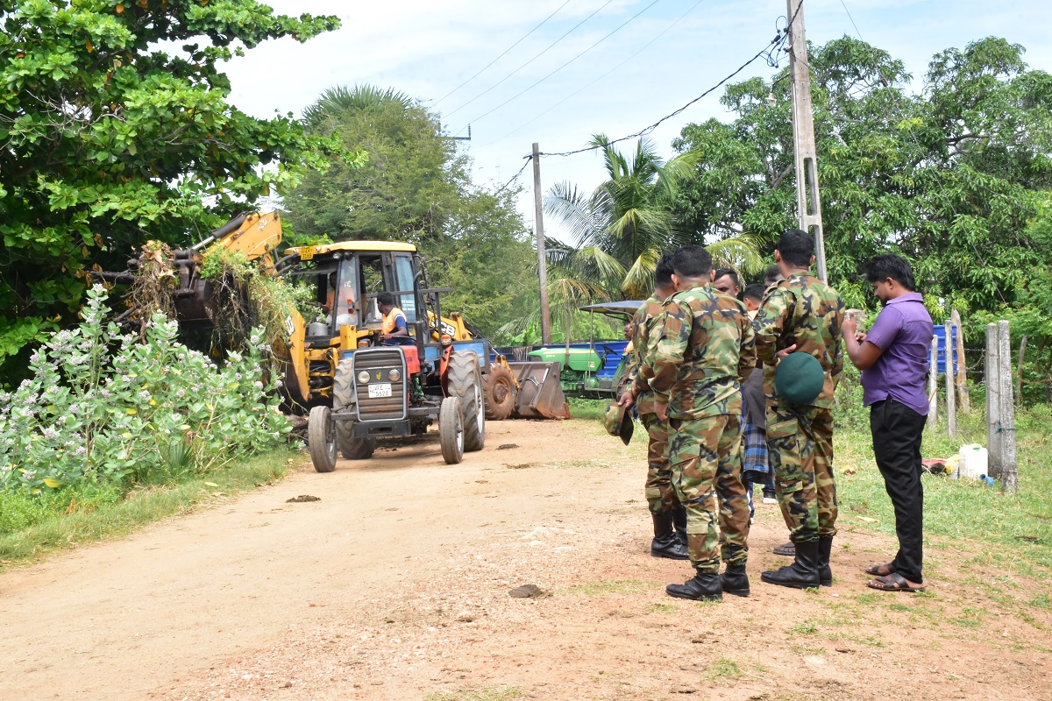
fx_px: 1534
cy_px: 350
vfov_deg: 25.8
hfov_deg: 37.9
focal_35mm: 52
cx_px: 526
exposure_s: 1/200
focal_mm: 35
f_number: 29
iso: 2000
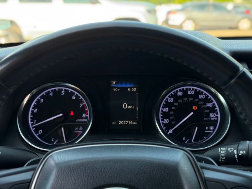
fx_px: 349
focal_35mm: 48
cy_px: 94
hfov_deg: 39.7
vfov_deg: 30.3
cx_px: 126
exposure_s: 1/121
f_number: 1.78
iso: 64
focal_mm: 6.76
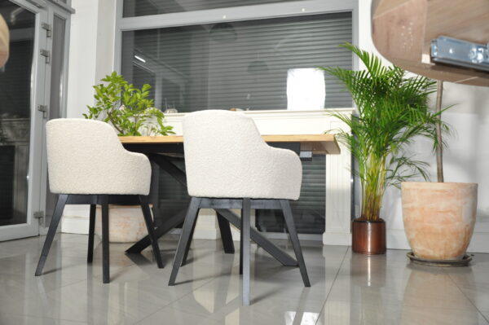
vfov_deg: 39.9
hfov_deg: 57.3
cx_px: 244
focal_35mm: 33
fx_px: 448
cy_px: 162
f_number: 3.8
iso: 800
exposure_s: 1/60
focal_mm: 22
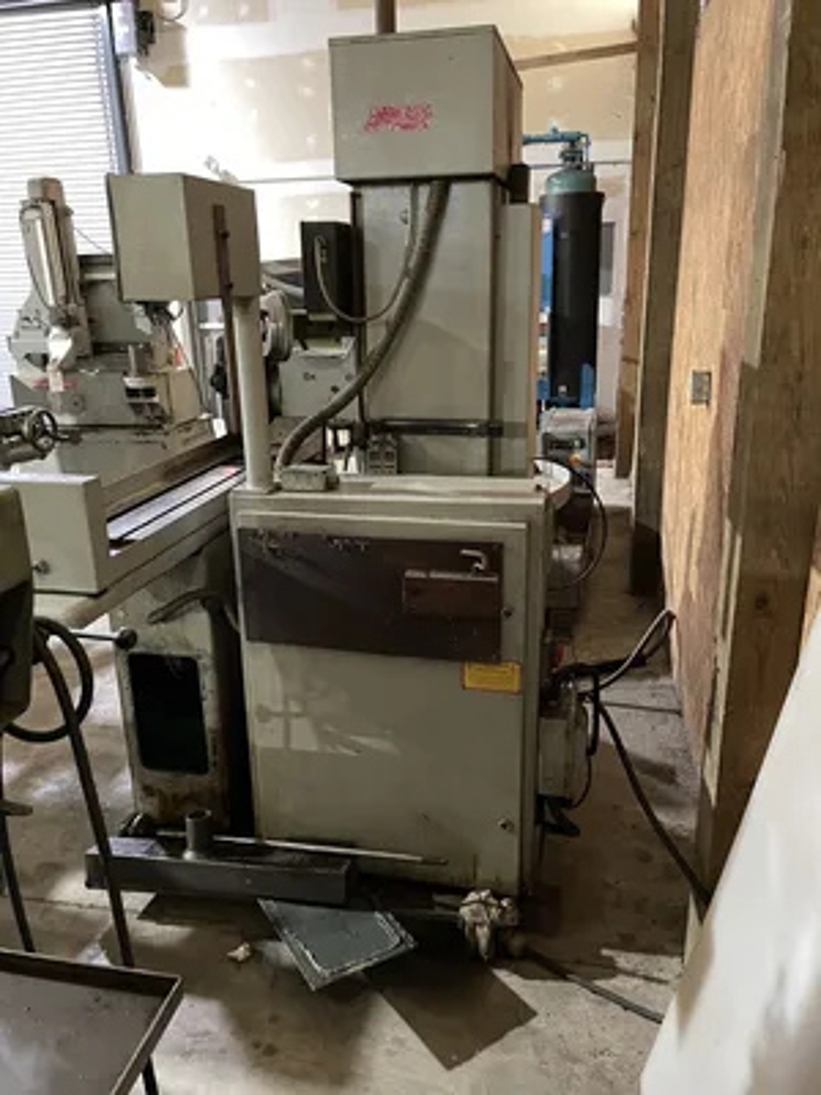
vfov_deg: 67.3
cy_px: 548
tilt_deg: -19.0
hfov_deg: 53.1
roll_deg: +2.4
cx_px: 410
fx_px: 822
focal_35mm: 26
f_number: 1.6
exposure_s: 1/30
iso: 800
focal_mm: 4.2
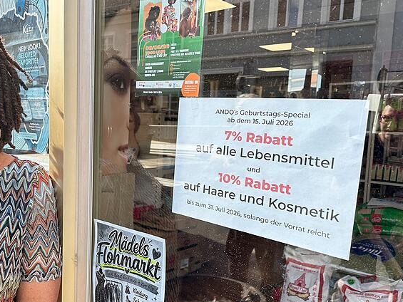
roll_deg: -0.8
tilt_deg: -7.1
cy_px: 167
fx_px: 396
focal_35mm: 34
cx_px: 129
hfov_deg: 52.7
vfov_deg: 41.8
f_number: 1.78
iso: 80
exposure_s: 1/516
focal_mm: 6.86
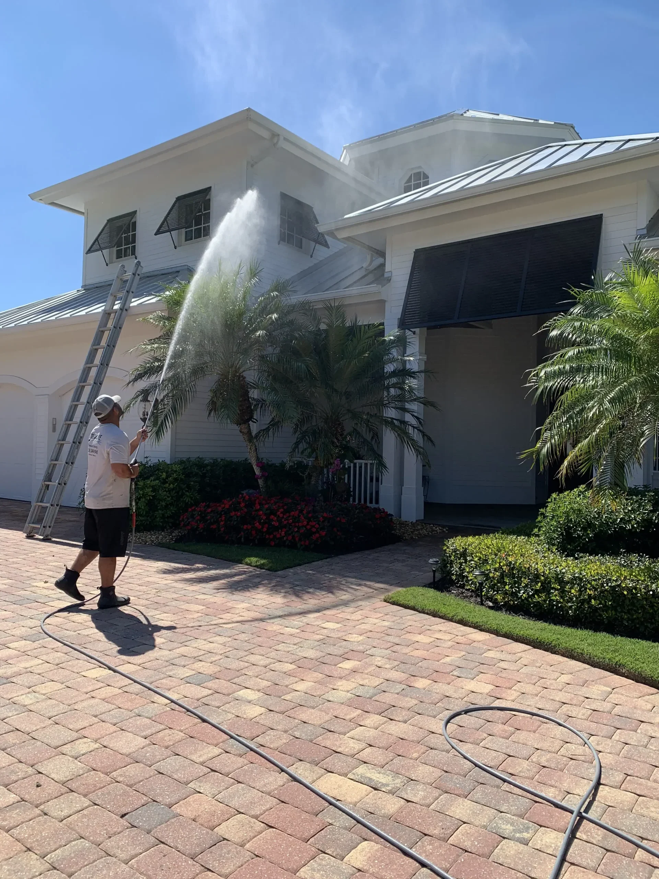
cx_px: 330
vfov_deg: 67.3
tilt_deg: +3.3
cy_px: 440
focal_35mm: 26
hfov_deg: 53.1
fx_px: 660
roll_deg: -1.5
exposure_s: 1/2075
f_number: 1.8
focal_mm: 4.25
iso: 25
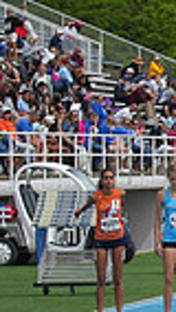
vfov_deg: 5.1
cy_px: 214
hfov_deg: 2.8
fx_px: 3538
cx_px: 535
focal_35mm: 427
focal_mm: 100
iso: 250
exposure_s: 1/1600
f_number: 5.6
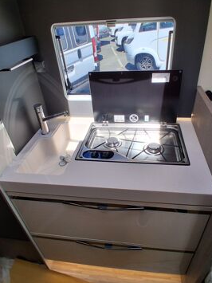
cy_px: 140
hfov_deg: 58.8
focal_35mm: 23
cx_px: 115
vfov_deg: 73.9
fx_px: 188
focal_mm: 1.4
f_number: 2.2
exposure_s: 1/274
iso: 50
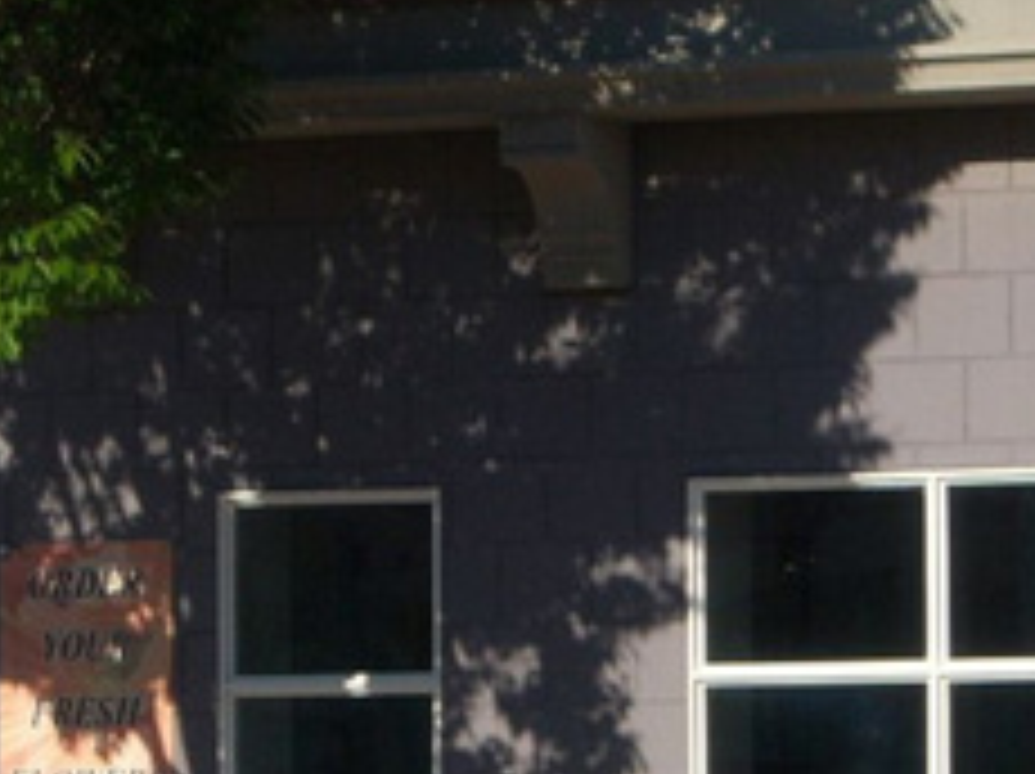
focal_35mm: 301
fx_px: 8990
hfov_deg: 6.6
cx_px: 562
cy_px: 639
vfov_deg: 4.9
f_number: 4.9
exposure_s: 1/800
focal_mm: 22.5
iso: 80
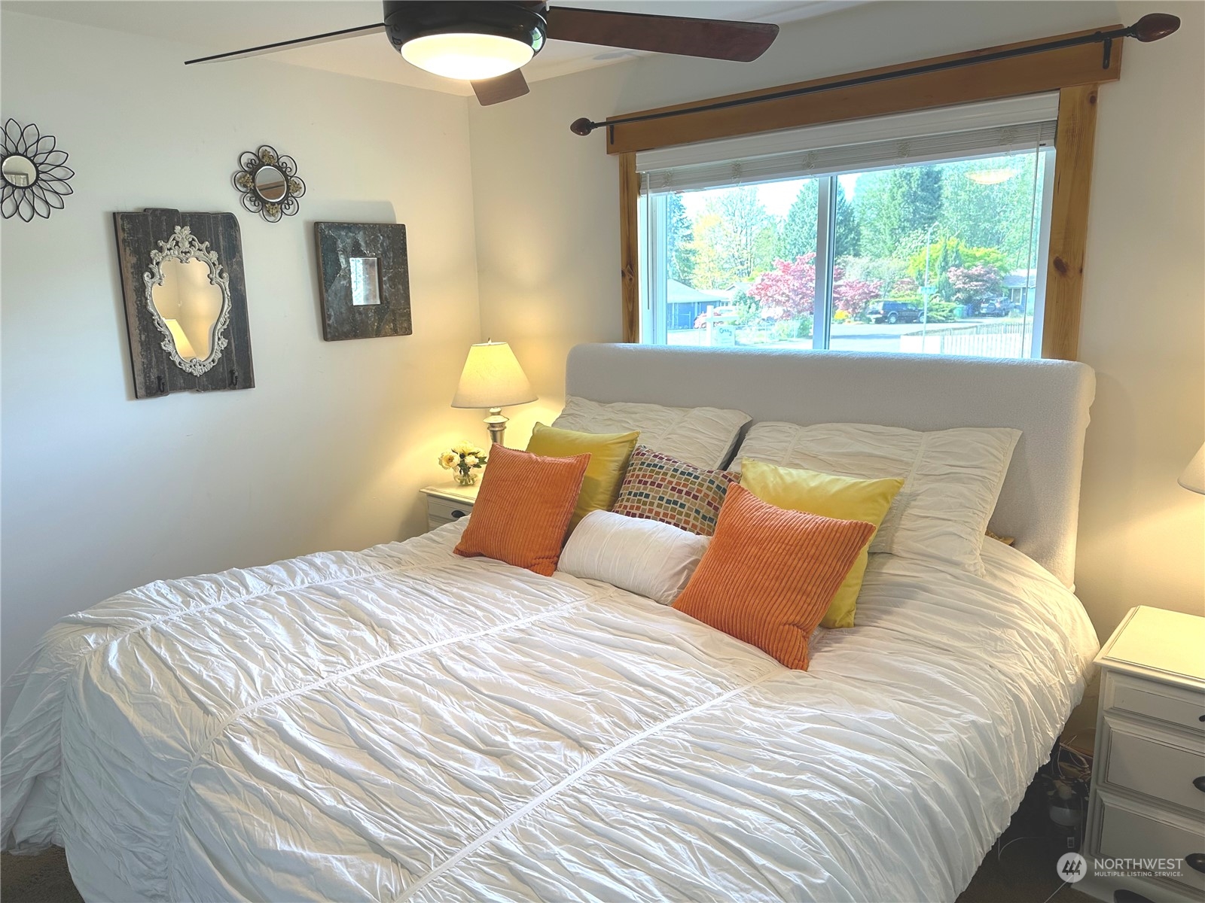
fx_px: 835
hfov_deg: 71.6
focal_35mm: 24
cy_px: 452
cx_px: 602
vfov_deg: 56.8
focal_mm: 6.86
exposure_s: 1/120
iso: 100
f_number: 1.78
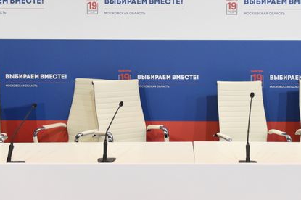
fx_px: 451
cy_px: 83
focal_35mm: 54
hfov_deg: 36.6
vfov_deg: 25.0
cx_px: 192
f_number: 4
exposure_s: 1/400
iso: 7200
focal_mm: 32
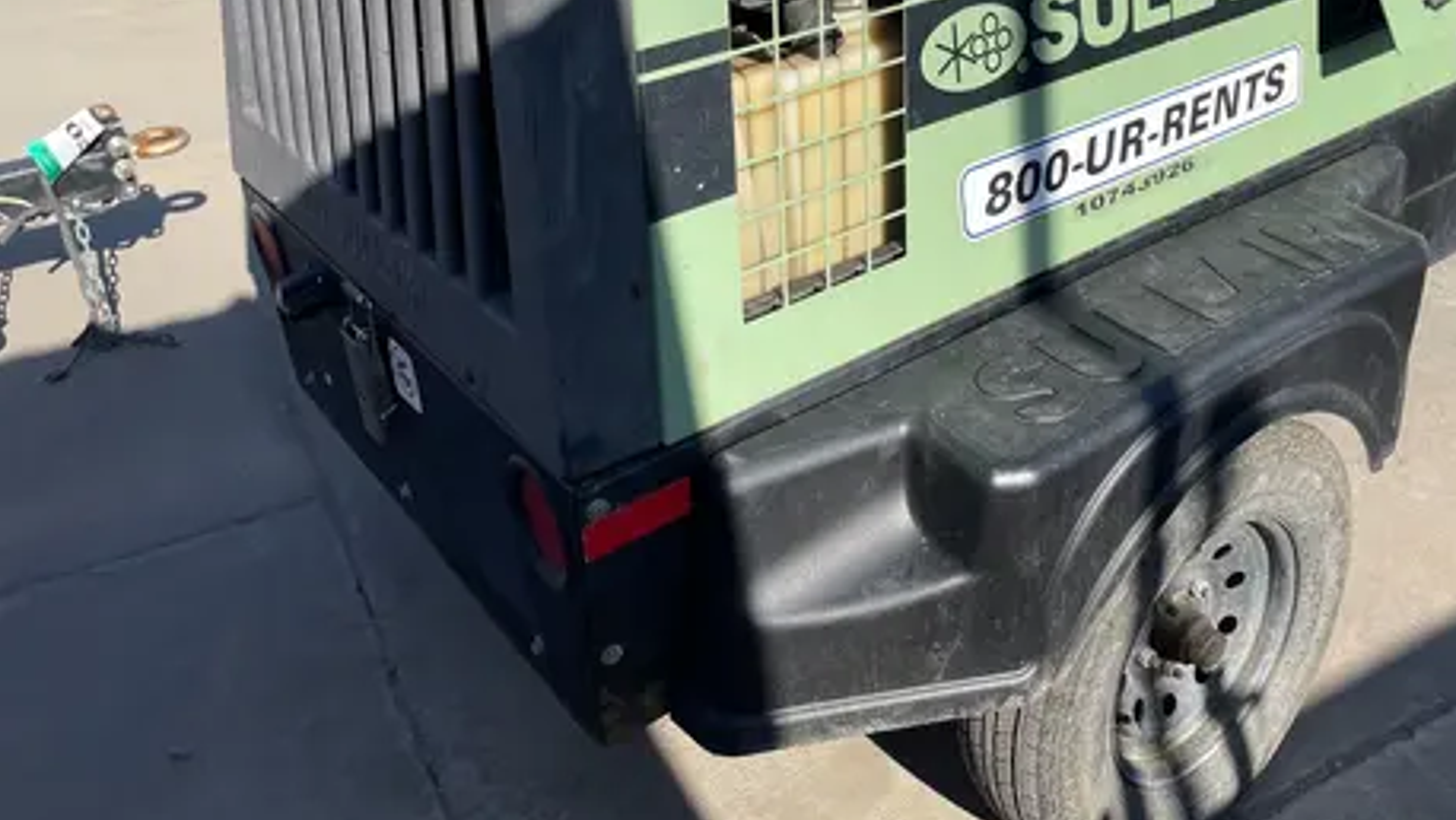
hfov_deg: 57.6
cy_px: 218
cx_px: 871
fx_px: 1313
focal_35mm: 34
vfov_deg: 34.1
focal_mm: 4.2
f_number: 1.6
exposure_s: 1/3731
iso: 32
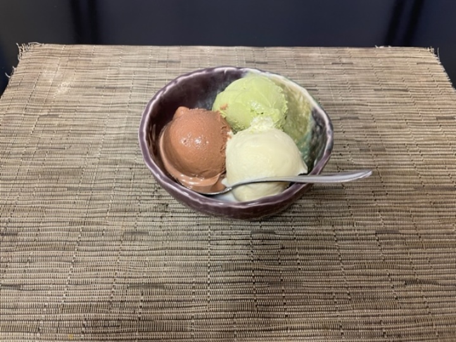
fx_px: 343
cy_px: 171
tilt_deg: -55.2
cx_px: 228
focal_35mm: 26
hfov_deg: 67.3
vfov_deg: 53.1
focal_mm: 4.2
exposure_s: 1/50
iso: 125
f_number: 1.6
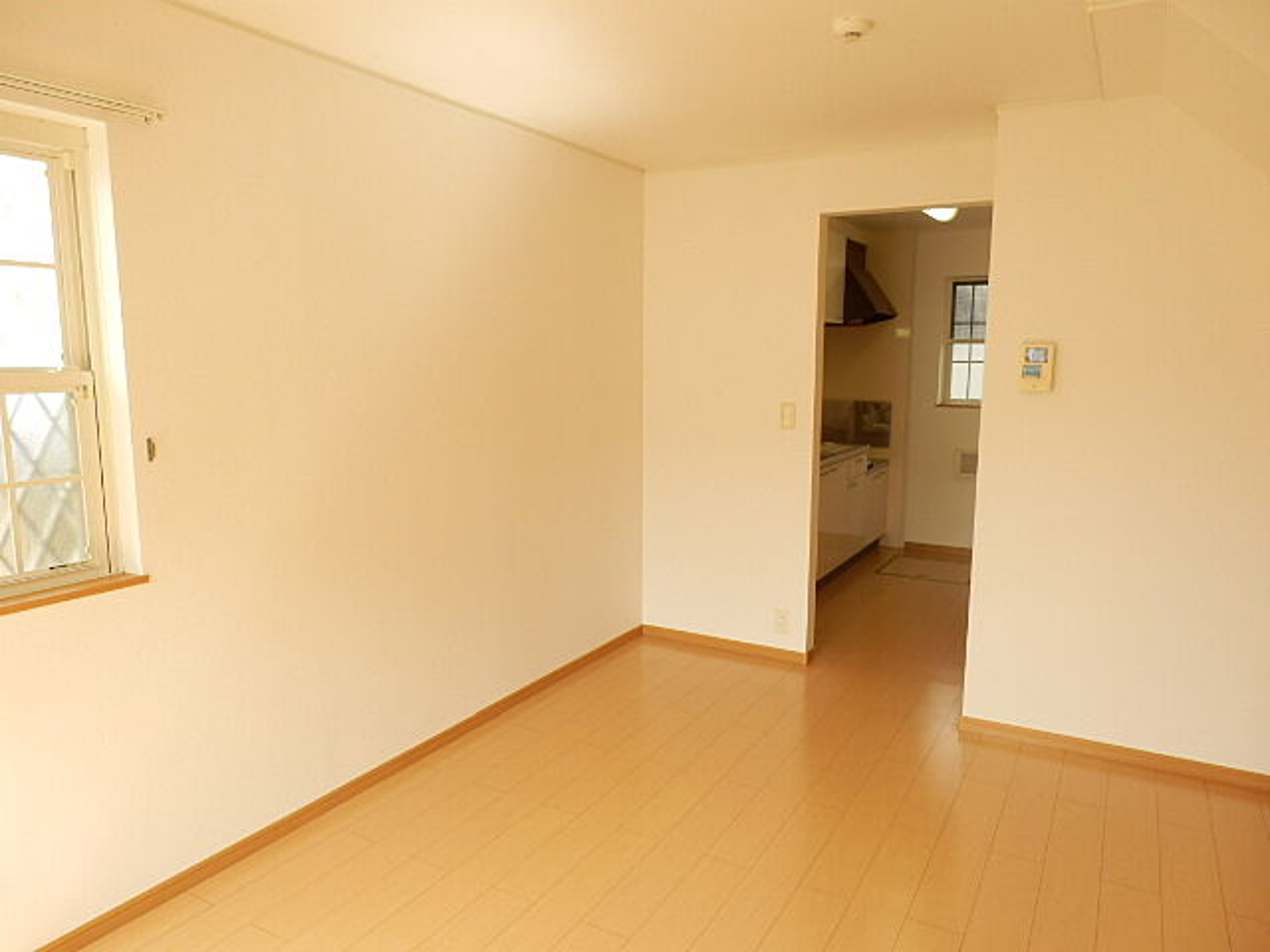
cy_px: 476
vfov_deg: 56.8
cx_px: 635
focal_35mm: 24
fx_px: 881
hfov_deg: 71.6
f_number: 3
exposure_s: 1/60
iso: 80
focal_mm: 4.2
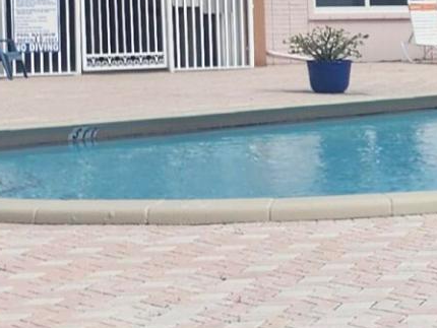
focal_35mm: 154
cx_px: 1205
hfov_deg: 10.2
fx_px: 1945
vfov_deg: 9.6
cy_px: 154
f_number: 1.8
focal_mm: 5.54
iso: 25
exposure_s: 1/2723
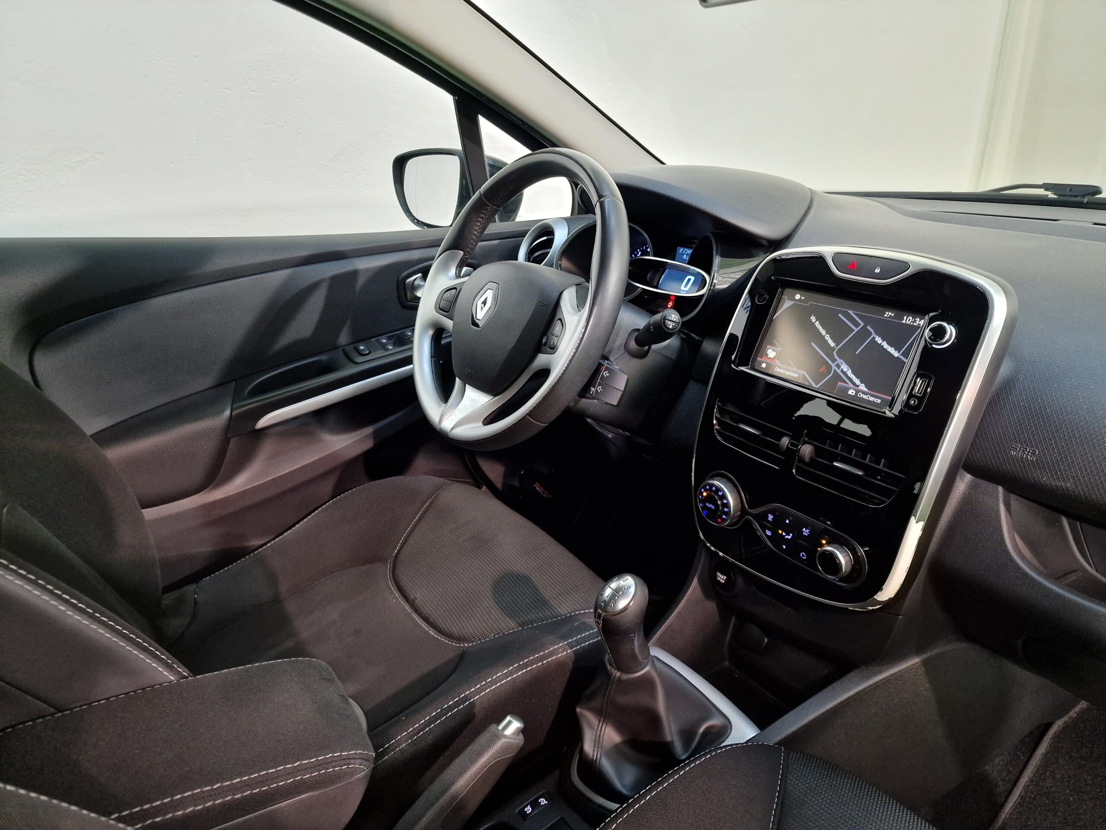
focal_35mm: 23
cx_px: 553
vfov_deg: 58.9
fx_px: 735
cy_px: 415
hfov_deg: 73.9
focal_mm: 6.4
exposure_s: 1/50
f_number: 1.8
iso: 400
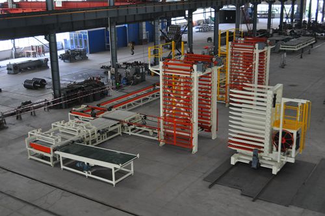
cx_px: 162
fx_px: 406
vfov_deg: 29.8
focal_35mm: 45
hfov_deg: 43.7
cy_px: 108
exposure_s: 1/40
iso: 800
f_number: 4.5
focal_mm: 30
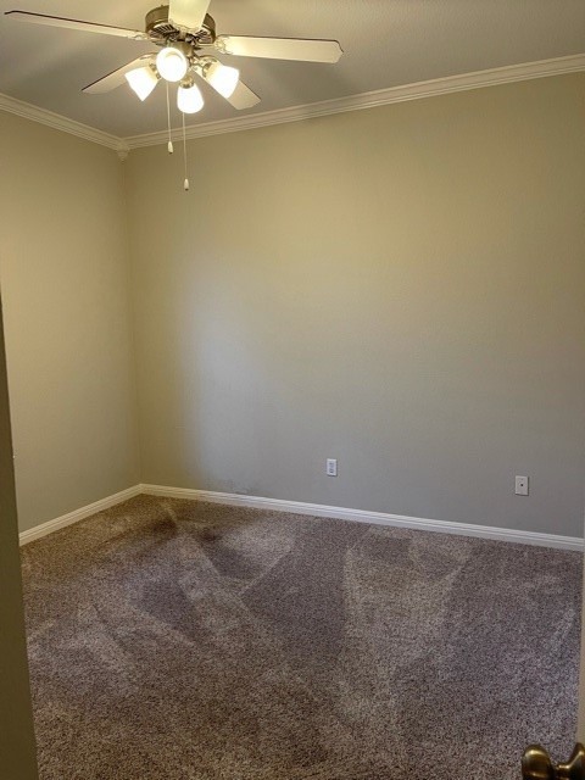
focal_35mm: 26
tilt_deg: -5.8
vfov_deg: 67.3
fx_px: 586
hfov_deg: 53.1
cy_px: 390
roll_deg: +1.4
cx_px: 292
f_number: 1.6
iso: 100
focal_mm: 5.1
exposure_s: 1/60
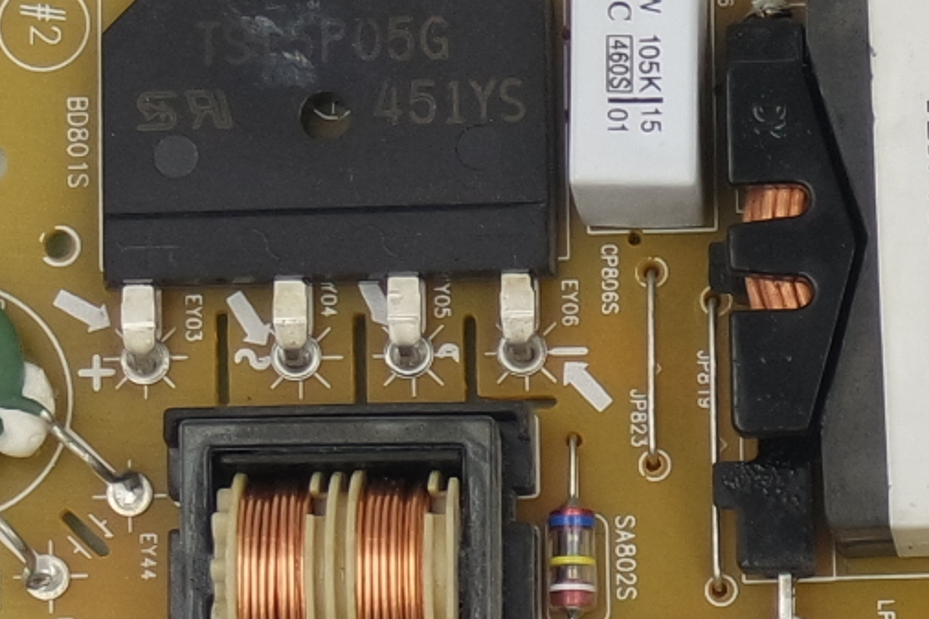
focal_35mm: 300
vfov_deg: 4.6
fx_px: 7739
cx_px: 1544
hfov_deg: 6.7
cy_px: 757
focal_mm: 19
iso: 160
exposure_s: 1/125
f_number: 5
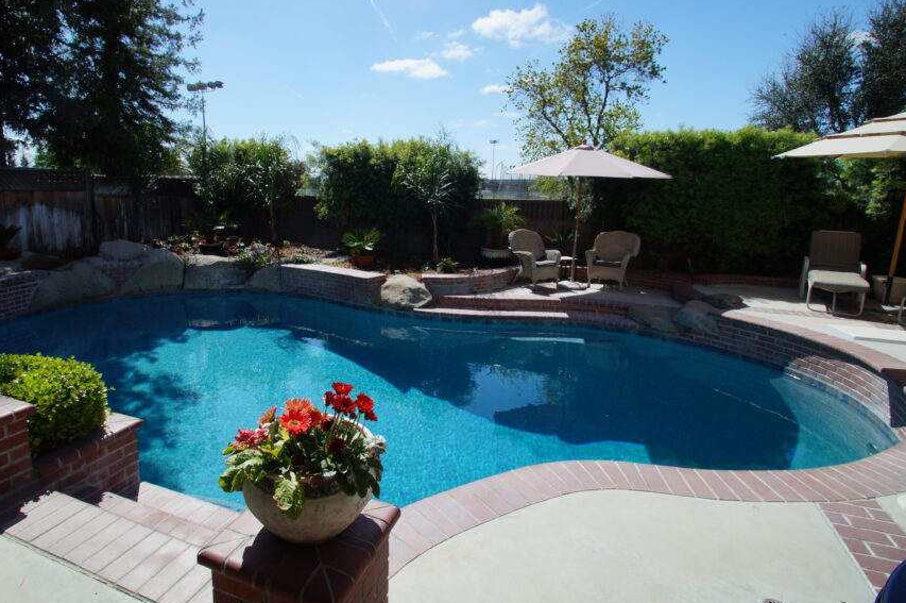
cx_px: 406
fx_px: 453
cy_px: 273
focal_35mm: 18
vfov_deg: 67.1
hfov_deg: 89.7
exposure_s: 1/100
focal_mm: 10
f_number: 9
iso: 100
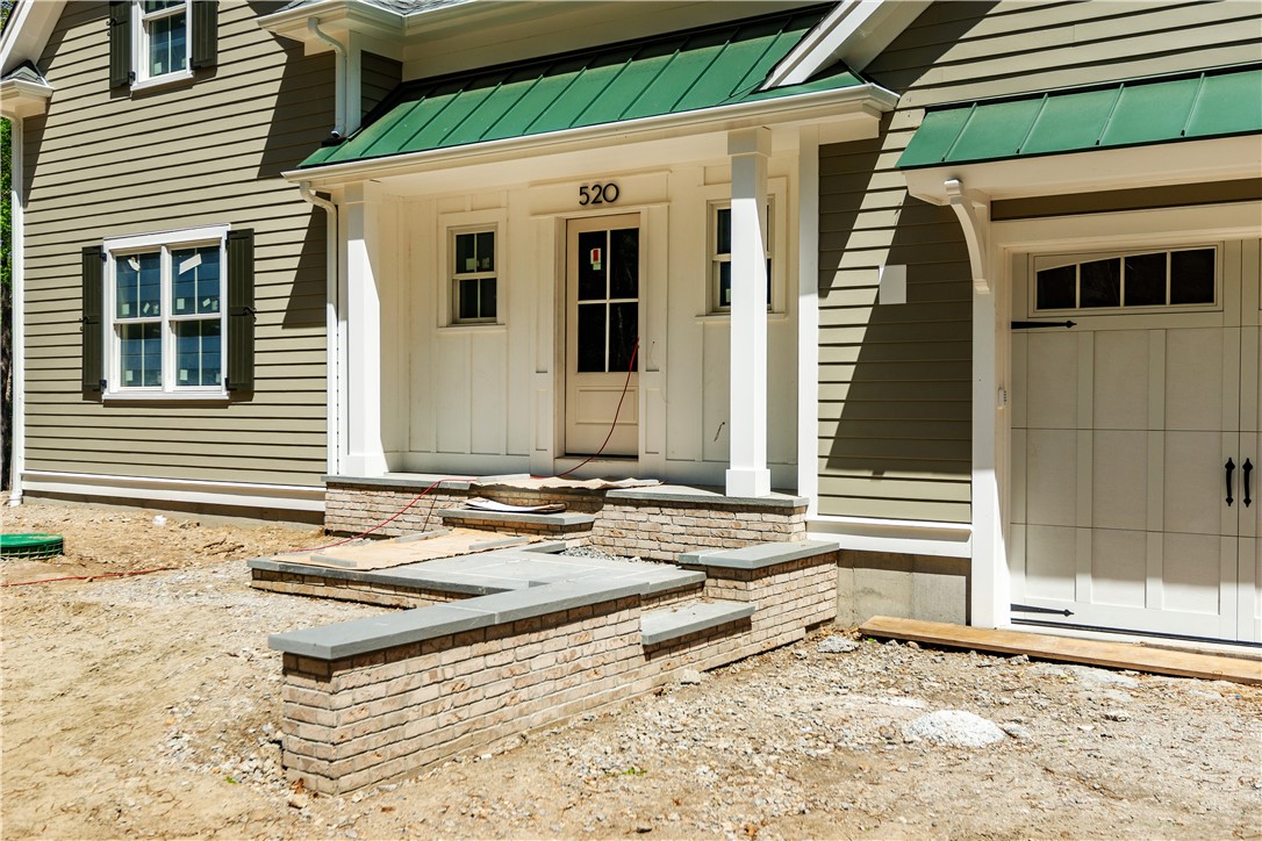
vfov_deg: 37.9
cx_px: 631
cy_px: 420
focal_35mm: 35
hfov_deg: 54.4
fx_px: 1227
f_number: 6.3
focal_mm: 35
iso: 100
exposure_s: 1/640
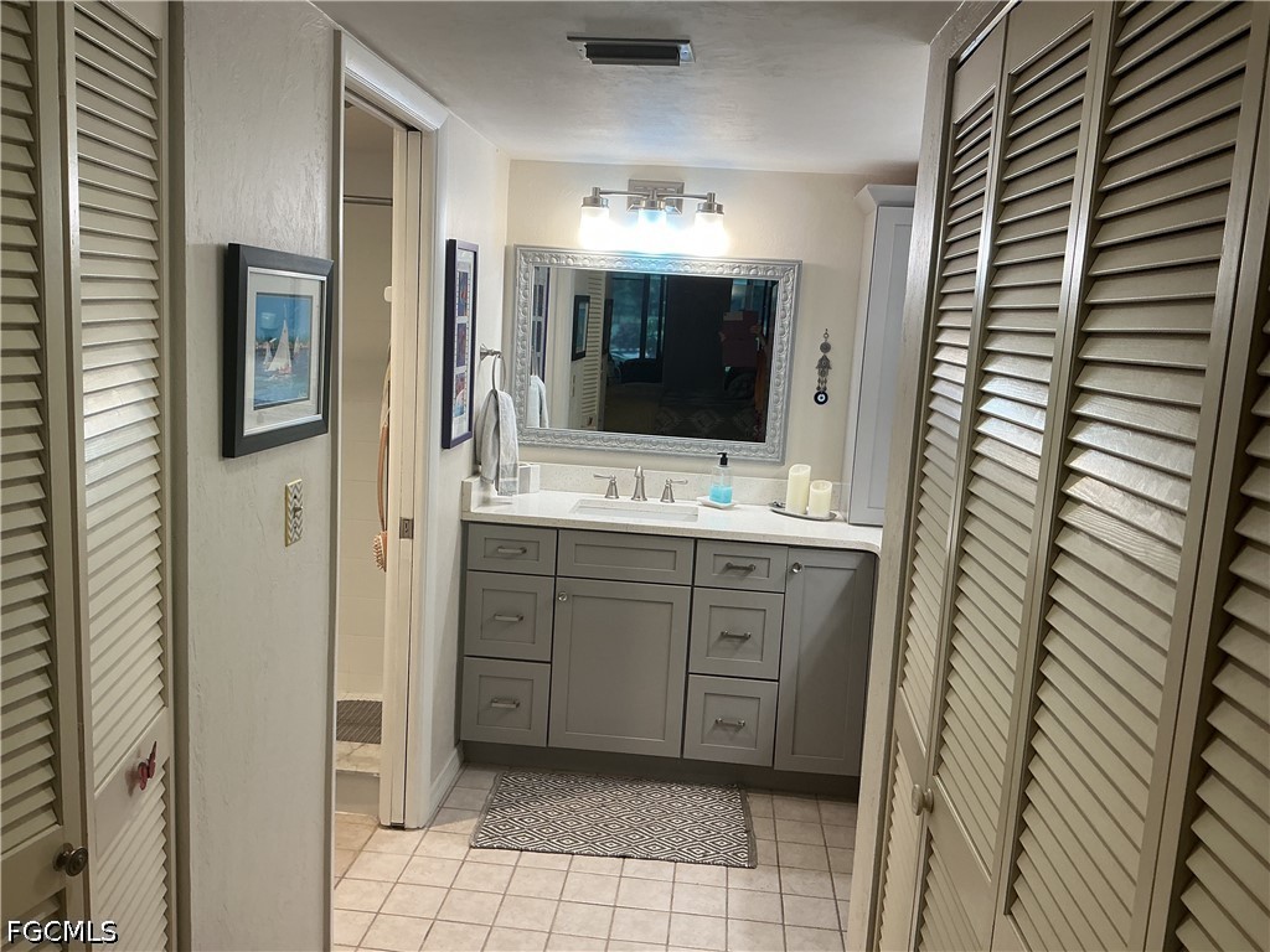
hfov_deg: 61.7
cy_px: 476
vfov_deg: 48.2
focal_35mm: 29
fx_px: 1064
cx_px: 635
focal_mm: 3
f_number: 1.8
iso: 32
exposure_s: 1/60
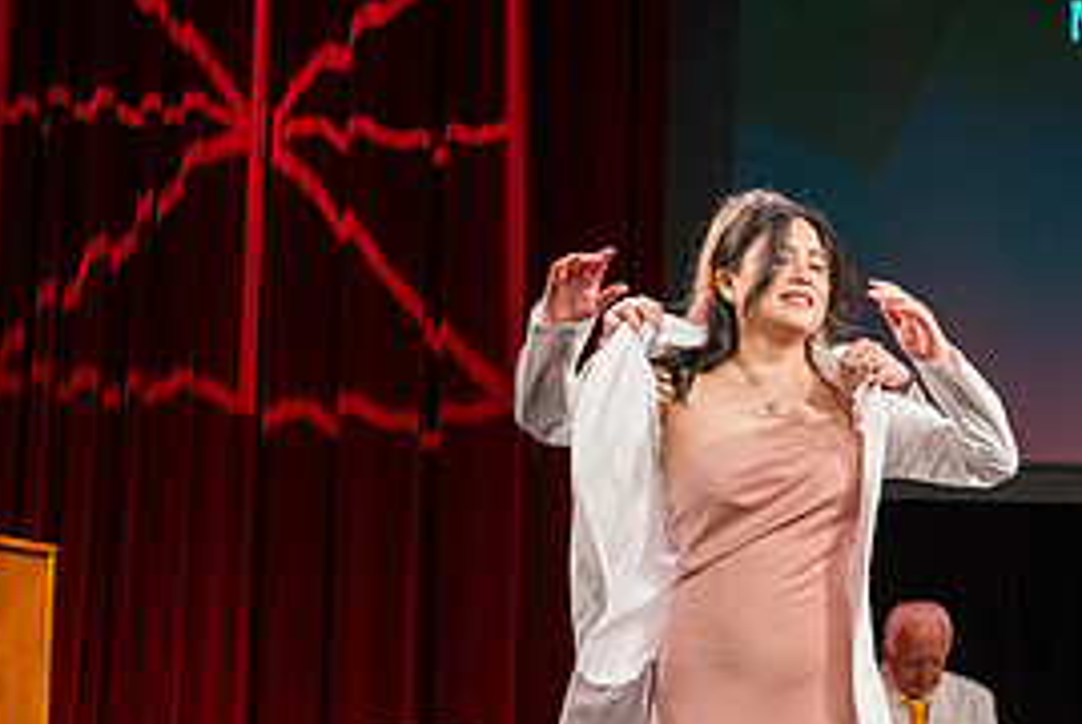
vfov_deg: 15.6
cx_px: 780
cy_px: 613
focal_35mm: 87
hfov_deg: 23.2
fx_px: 2618
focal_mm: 40.4
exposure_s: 1/320
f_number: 3.5
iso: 1250
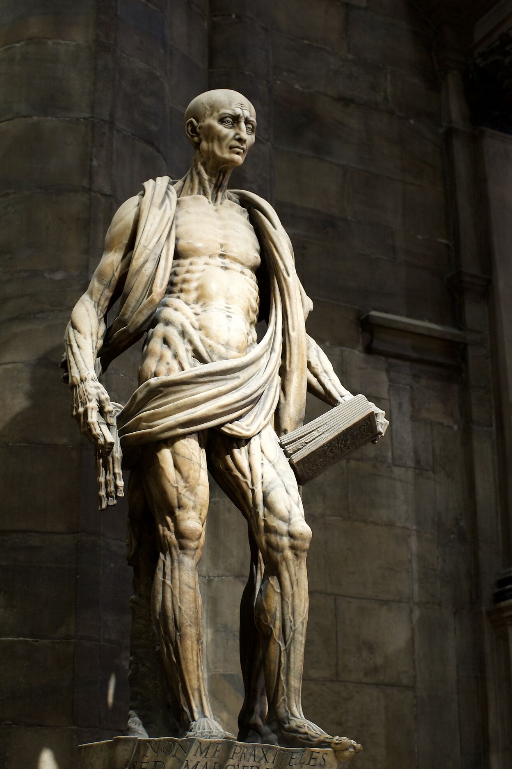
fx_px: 1367
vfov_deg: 31.4
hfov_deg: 21.2
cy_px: 449
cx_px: 223
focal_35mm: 64
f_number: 4
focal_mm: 50
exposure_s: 1/100
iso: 2000
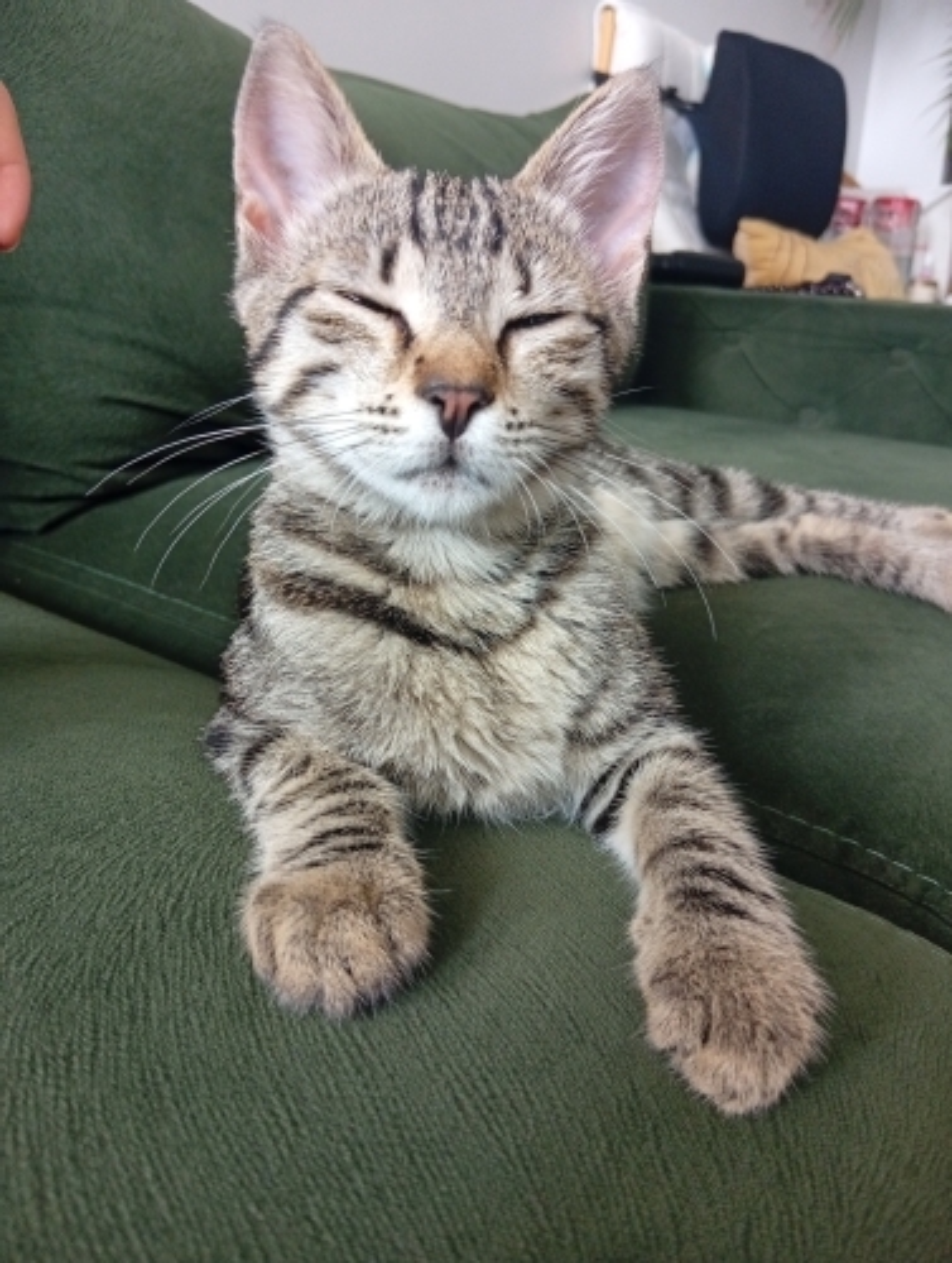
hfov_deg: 53.2
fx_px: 950
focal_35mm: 26
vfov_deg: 67.2
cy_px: 632
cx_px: 476
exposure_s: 1/20
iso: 568
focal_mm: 3.96
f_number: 1.8
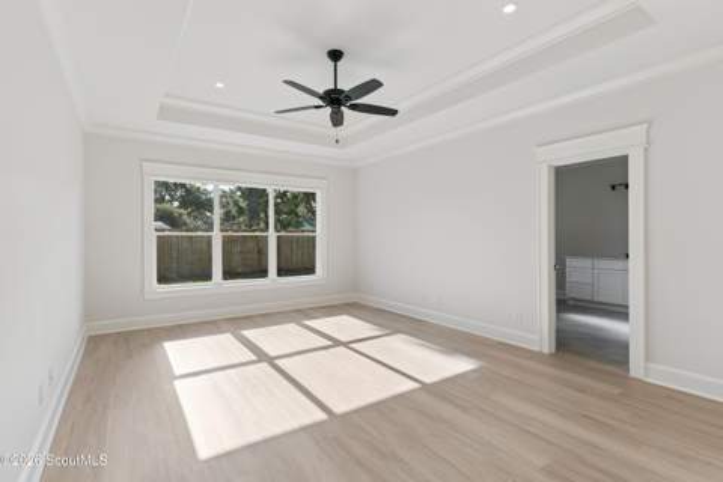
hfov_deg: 93.3
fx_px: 341
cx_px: 362
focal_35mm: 17
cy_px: 241
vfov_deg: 70.4
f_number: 8
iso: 250
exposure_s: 1/200
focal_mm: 17
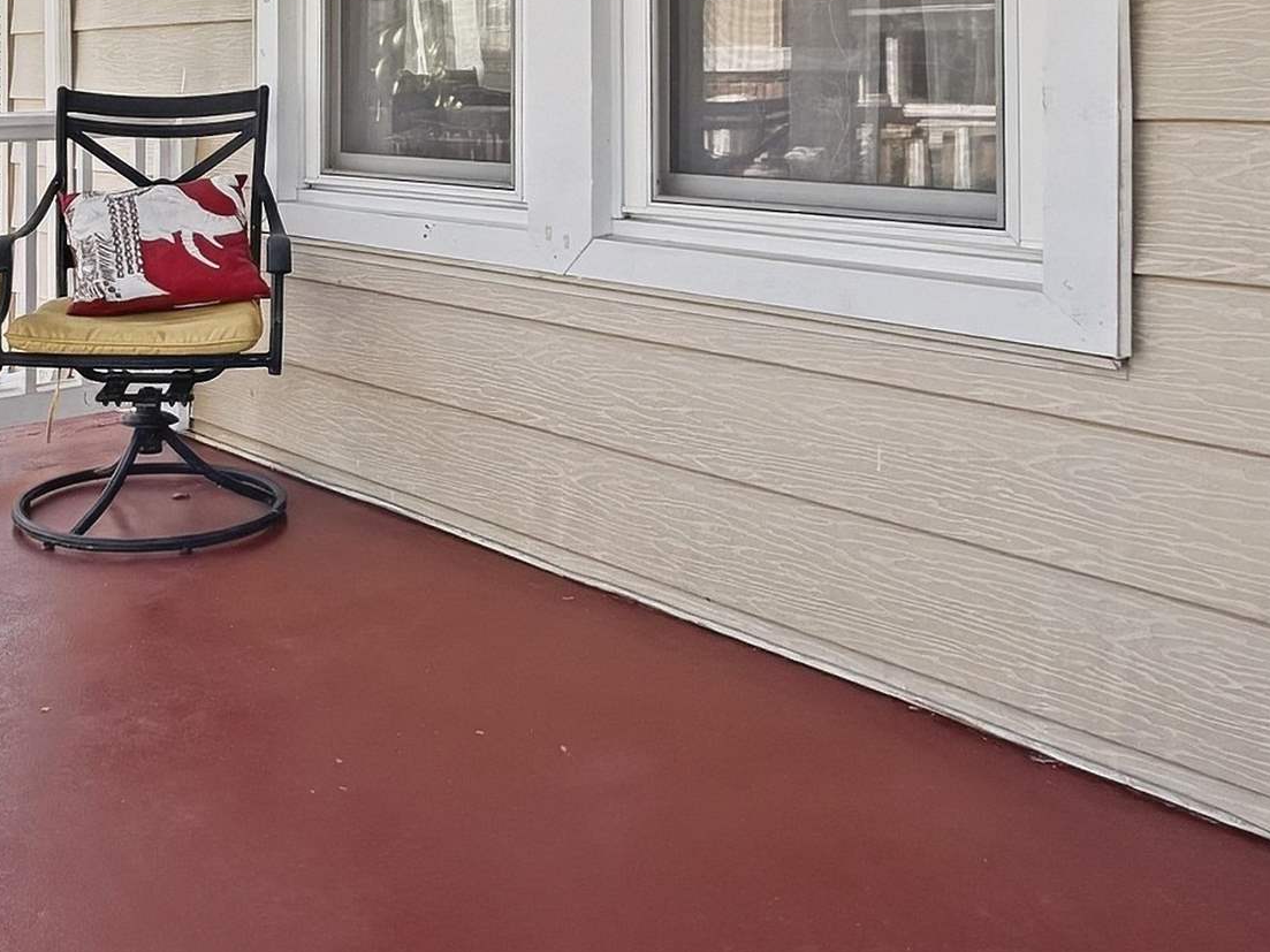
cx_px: 287
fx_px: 1431
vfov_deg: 34.7
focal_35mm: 39
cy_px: 93
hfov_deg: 45.8
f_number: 2.2
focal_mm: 2.2
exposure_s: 1/502
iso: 64
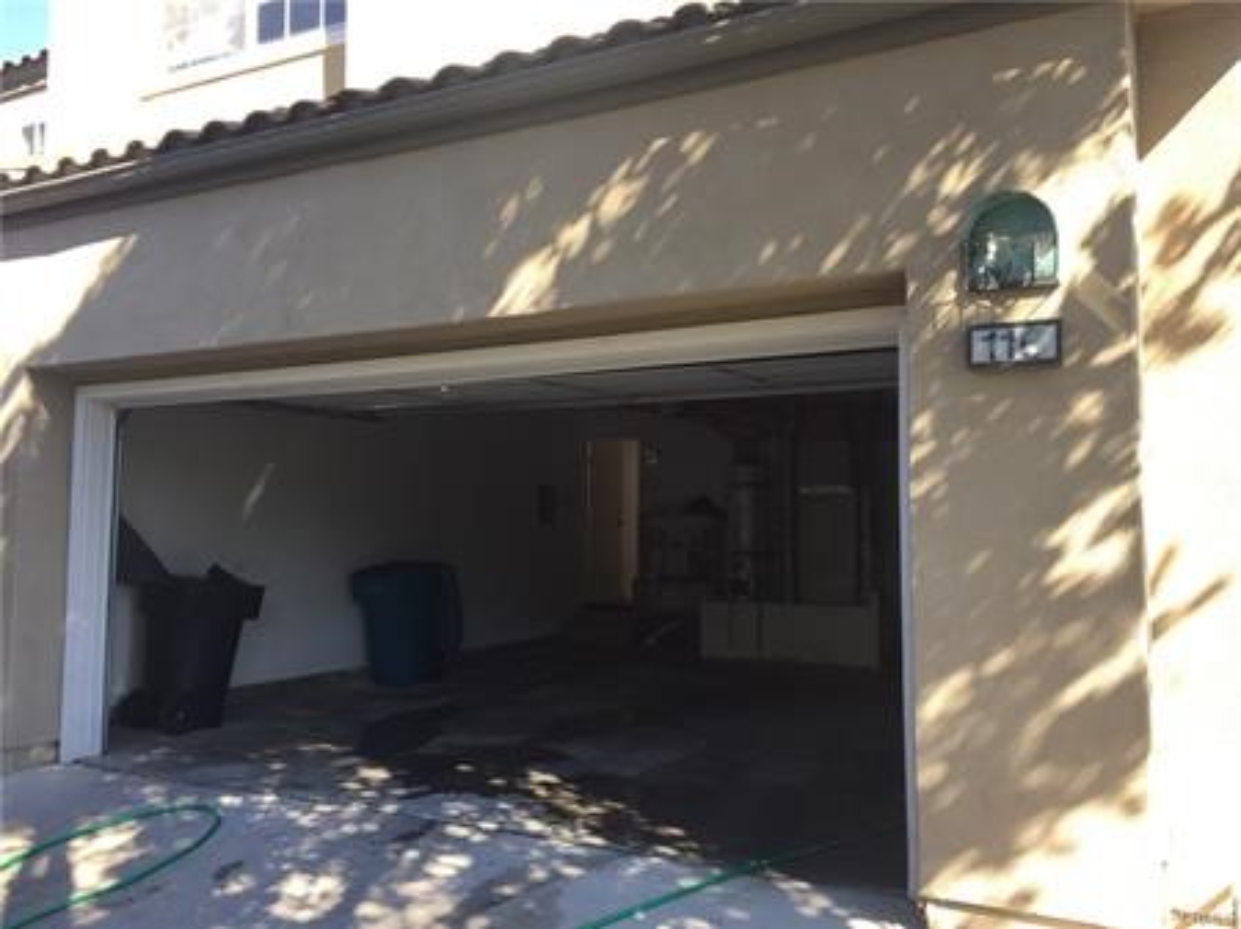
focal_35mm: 29
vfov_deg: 48.2
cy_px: 464
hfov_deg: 61.7
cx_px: 620
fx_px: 1039
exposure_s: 1/329
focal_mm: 4.15
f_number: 2.2
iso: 32
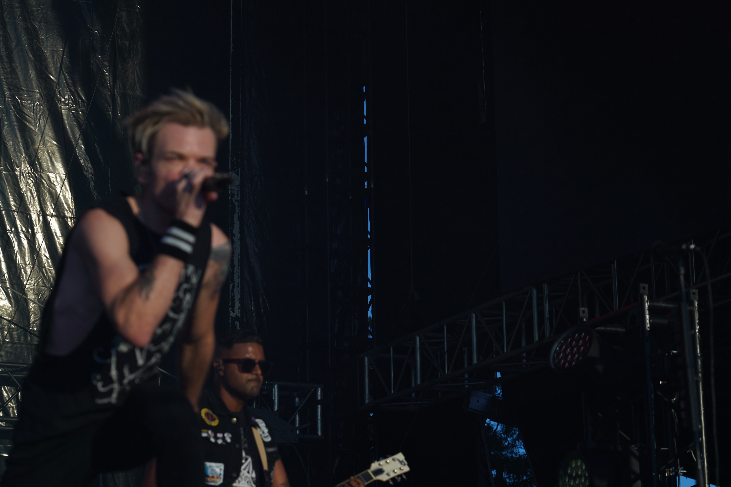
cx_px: 366
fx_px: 2132
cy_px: 244
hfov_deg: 19.5
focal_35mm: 105
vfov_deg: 13.0
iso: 100
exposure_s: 1/400
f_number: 7.1
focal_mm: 105
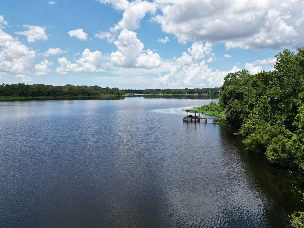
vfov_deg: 53.1
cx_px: 155
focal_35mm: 26
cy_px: 119
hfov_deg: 67.3
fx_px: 228
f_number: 1.7
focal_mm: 6.72
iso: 130
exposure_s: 1/3200
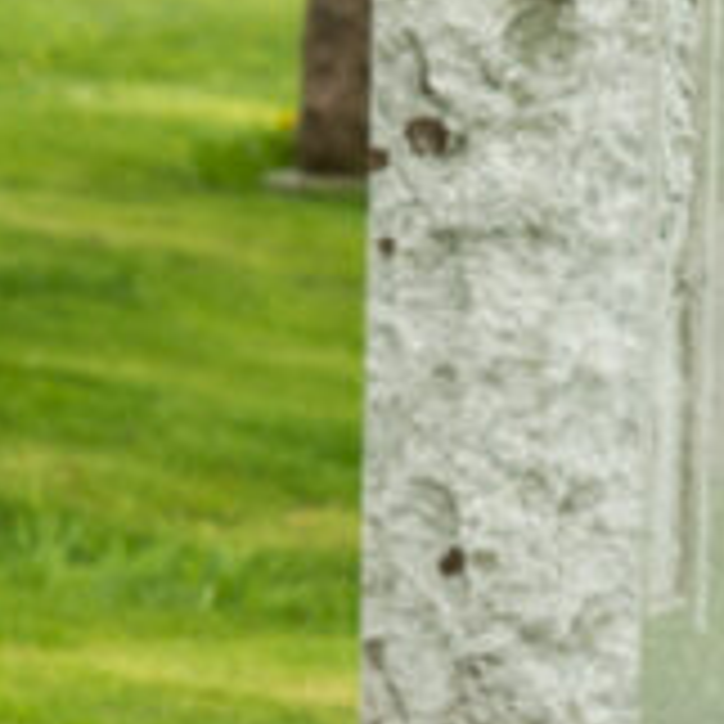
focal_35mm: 406
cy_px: 728
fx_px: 9607
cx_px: 234
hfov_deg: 4.3
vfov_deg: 4.3
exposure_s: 1/250
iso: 720
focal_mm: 75
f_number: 9
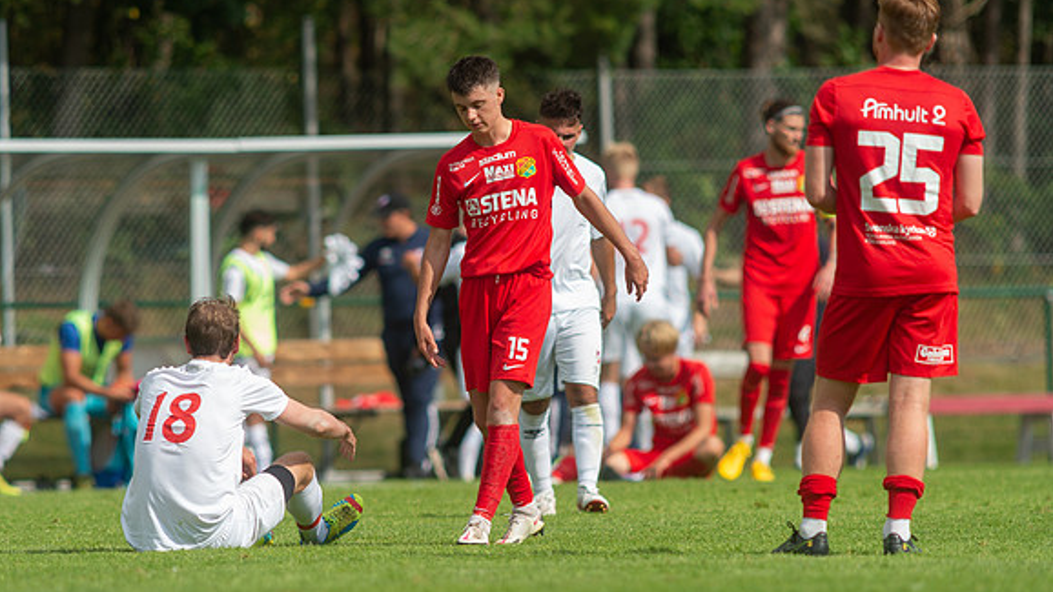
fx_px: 15048
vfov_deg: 2.3
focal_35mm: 539
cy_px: 346
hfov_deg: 4.0
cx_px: 410
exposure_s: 1/1250
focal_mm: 420
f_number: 4
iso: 220
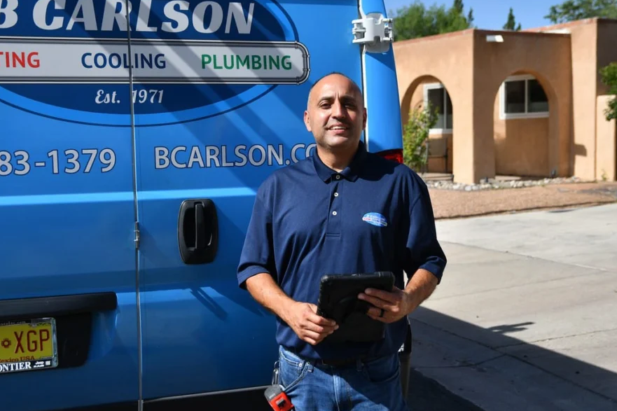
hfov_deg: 39.1
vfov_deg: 26.7
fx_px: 867
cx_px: 275
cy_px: 192
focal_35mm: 51
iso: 100
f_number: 3.2
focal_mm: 29
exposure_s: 1/3200
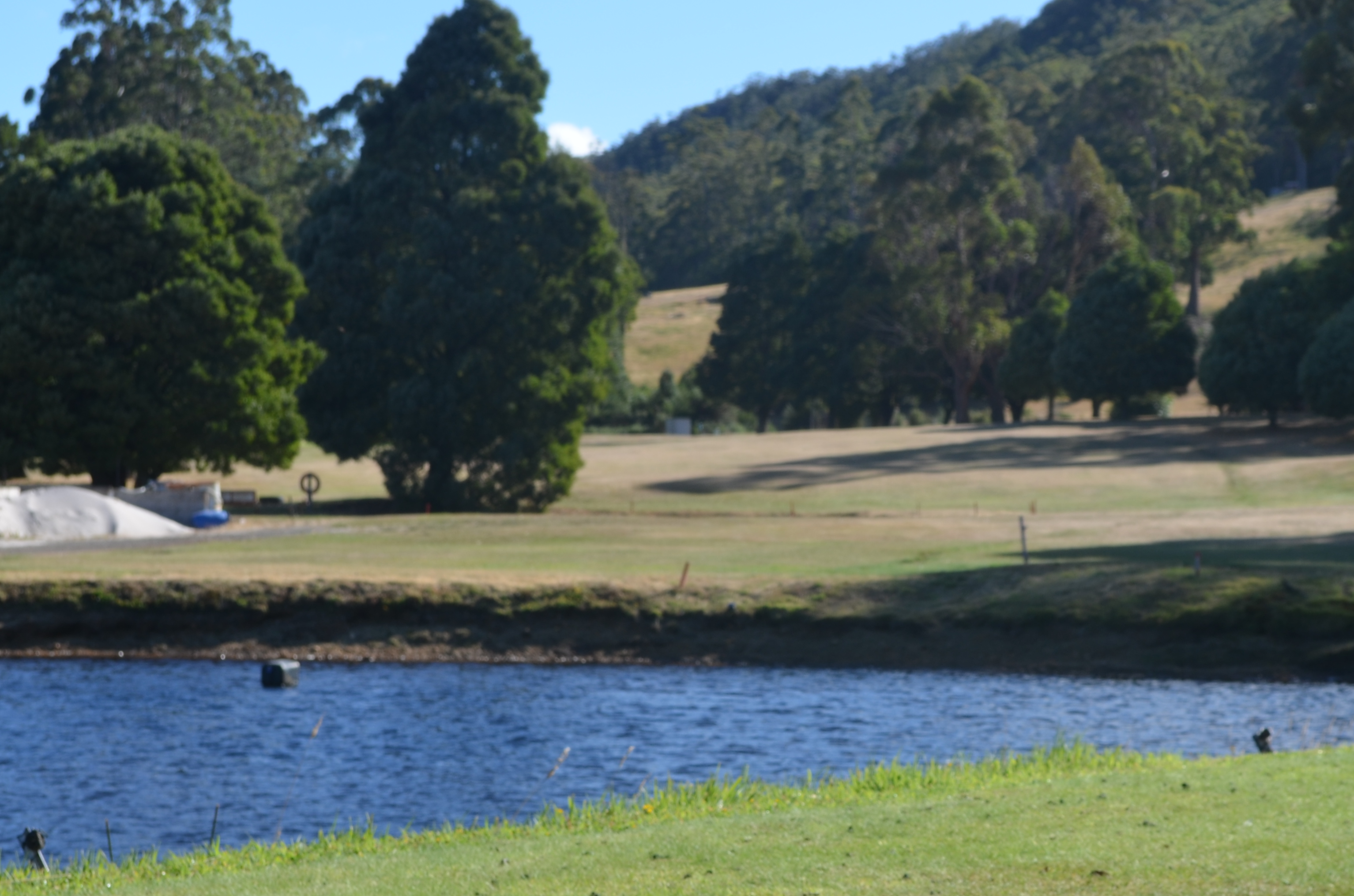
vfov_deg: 12.8
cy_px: 661
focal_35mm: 106
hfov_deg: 19.2
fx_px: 3978
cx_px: 967
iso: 100
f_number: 8
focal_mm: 44
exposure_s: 1/250
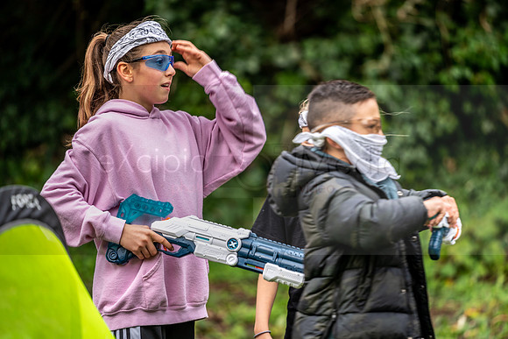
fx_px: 3048
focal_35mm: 216
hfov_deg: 9.5
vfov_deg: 6.4
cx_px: 274
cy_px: 167
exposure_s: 1/160
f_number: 2.8
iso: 100
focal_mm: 200
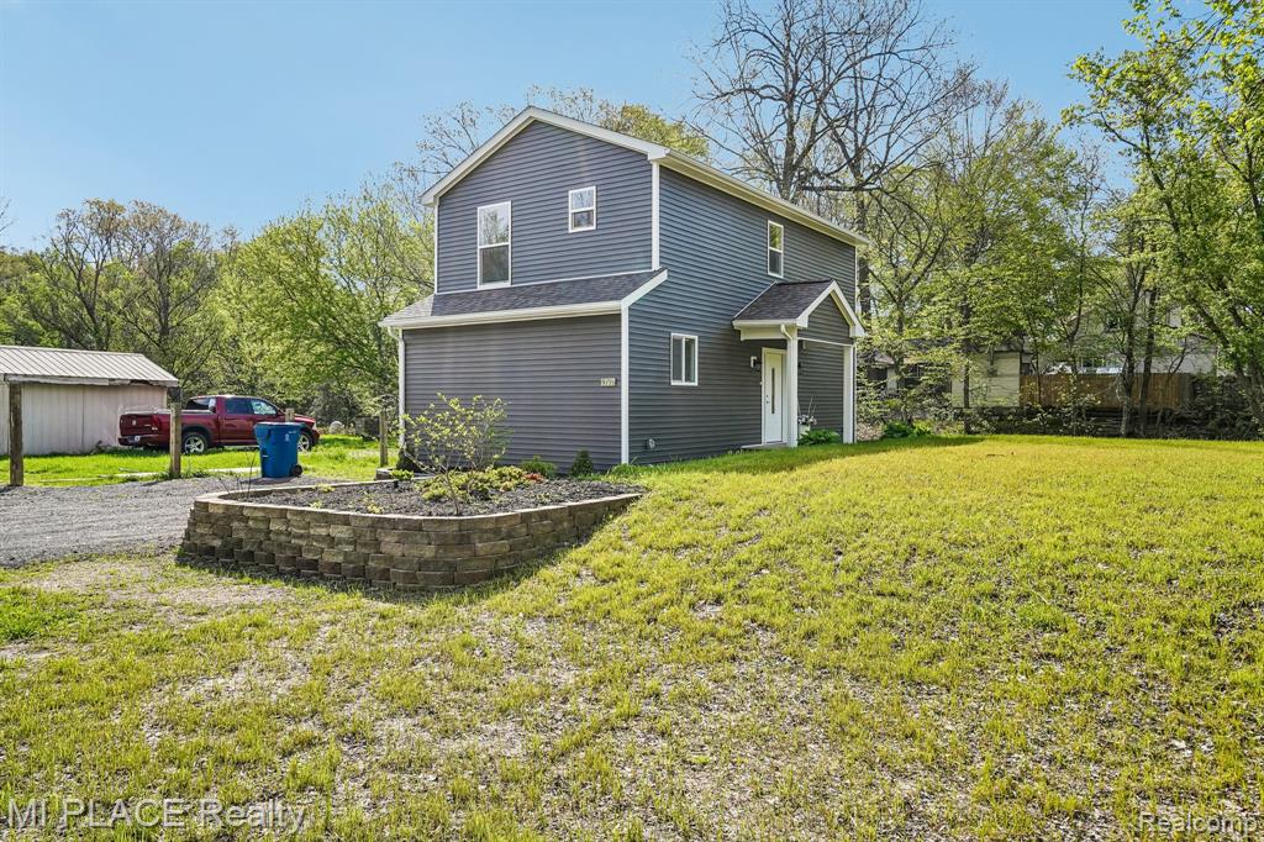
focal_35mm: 23
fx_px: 807
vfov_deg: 55.1
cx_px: 632
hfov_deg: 76.1
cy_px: 421
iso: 400
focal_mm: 23
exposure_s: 1/500
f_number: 8
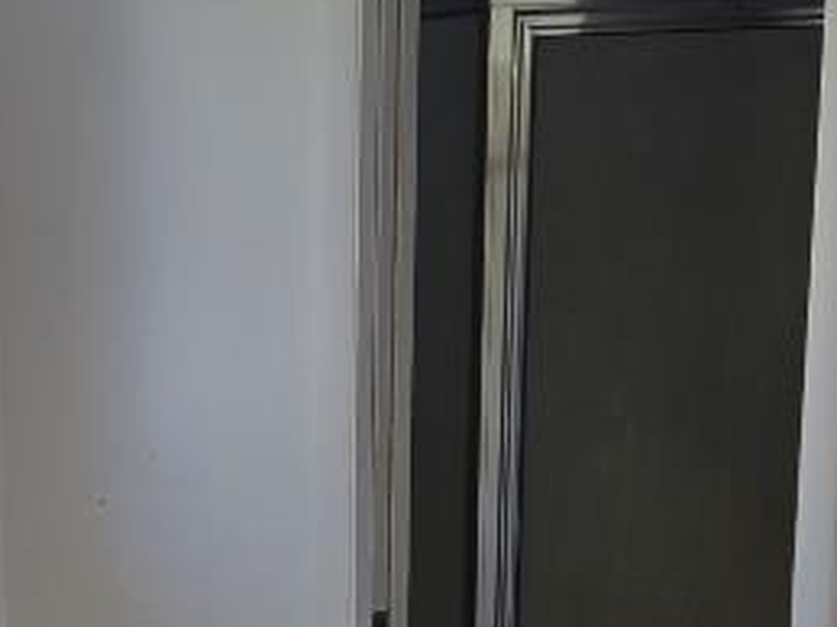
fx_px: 2199
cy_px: 701
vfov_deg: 15.7
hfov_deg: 20.8
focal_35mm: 91
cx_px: -19
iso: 32
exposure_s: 1/120
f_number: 1.8
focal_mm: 5.4
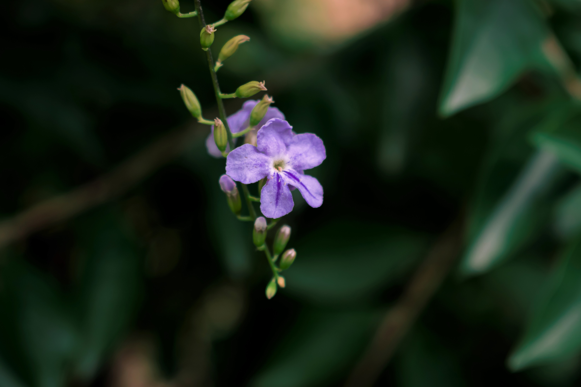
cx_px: 290
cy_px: 194
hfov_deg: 24.6
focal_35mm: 82
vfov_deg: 16.6
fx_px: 1331
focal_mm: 55
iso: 400
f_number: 5.6
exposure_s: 1/100
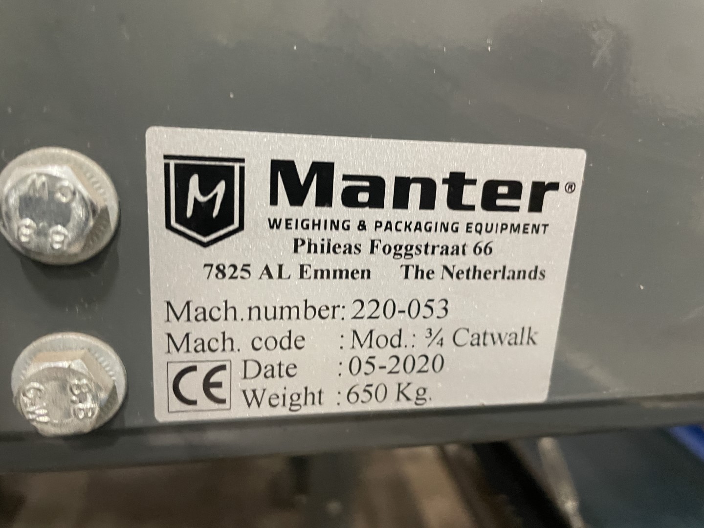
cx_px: 352
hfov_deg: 67.3
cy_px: 264
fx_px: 529
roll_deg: -1.6
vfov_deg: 53.1
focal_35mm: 26
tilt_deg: -14.9
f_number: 1.6
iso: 500
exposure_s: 1/40
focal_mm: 4.2
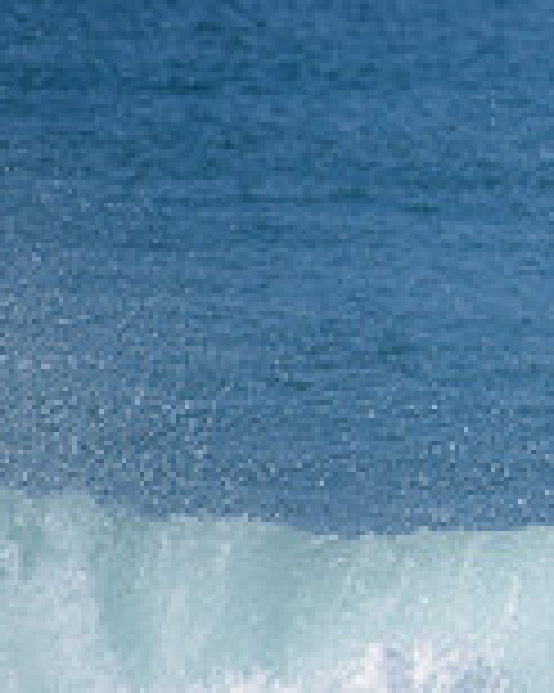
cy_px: 353
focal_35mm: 1766
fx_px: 36231
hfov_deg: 0.9
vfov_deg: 1.1
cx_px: 1176
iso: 200
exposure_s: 1/2000
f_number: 5.6
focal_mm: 500
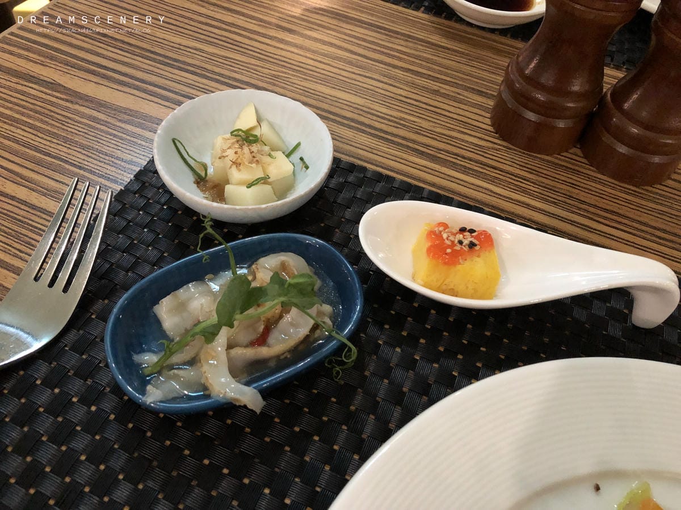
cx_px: 340
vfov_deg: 49.7
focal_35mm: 28
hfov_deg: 63.4
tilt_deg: -52.3
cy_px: 255
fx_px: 551
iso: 125
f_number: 1.8
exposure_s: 1/4
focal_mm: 3.99
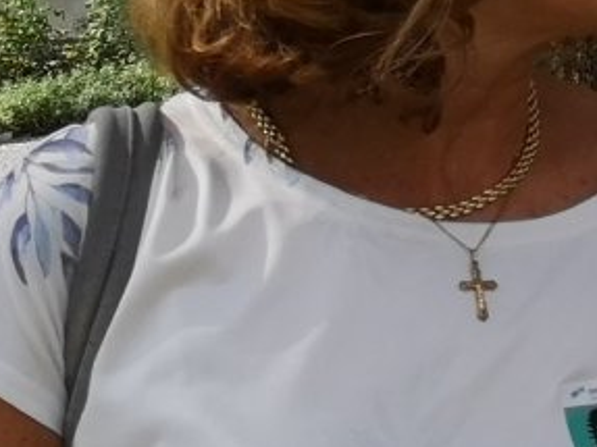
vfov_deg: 6.6
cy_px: -805
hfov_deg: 8.8
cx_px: 1390
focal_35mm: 207
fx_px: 3569
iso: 50
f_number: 1.8
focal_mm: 3.95
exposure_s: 1/1220
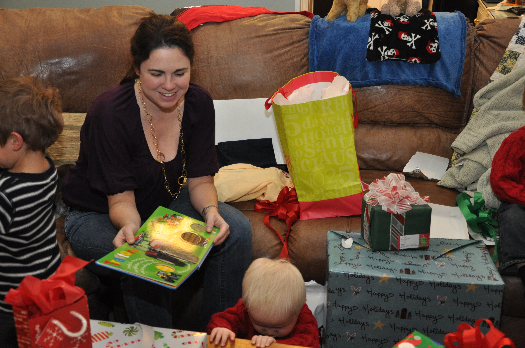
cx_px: 262
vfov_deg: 29.8
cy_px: 174
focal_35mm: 45
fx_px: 655
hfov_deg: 43.7
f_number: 4.2
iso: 800
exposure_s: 1/60
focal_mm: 30
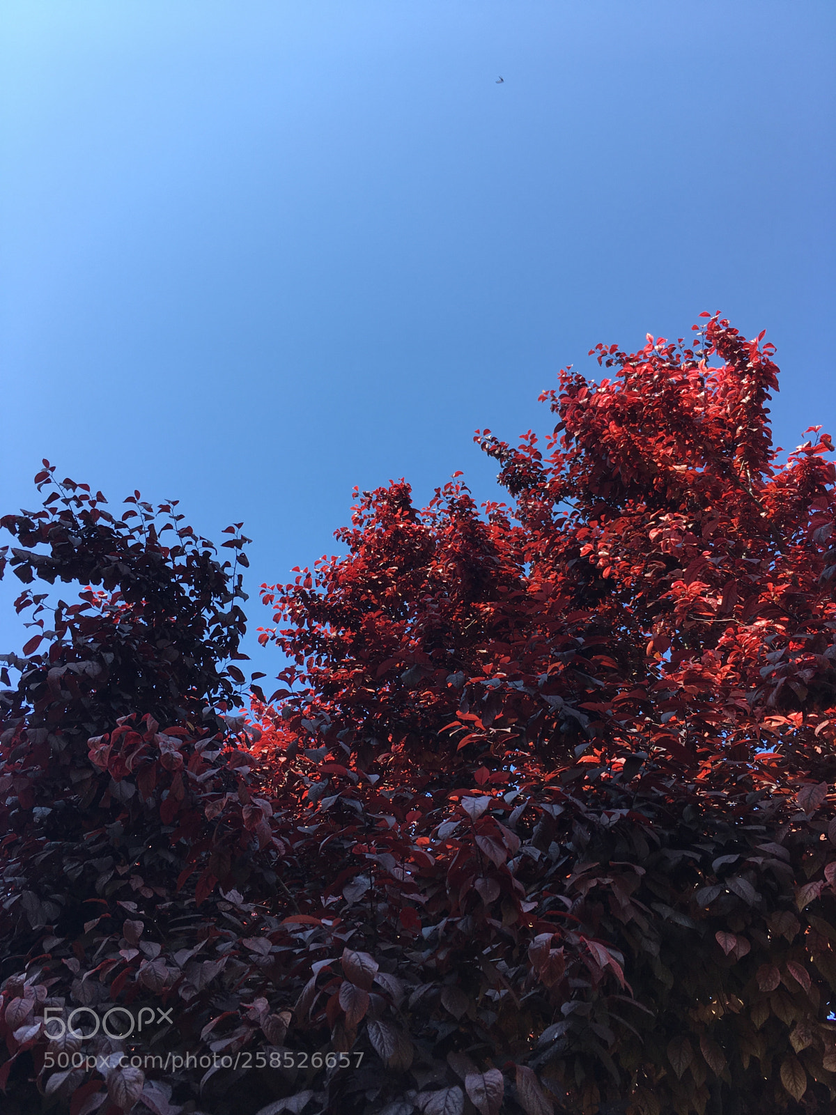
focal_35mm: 29
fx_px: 934
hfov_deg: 48.2
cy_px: 558
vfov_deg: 61.7
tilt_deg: +55.4
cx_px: 418
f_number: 2.2
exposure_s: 1/354
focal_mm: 4.15
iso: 25
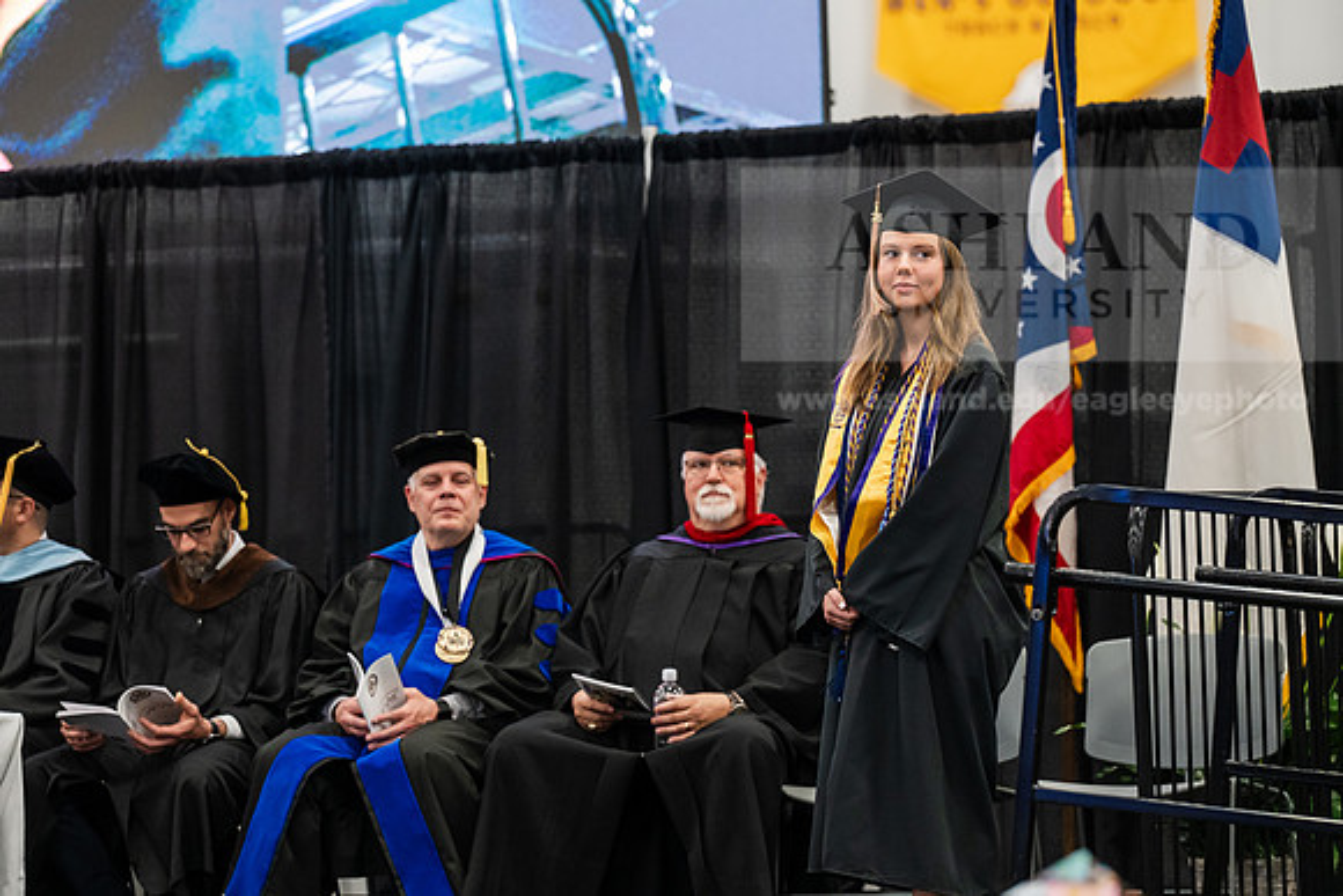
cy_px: 448
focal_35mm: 160
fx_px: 5970
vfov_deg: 8.6
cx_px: 672
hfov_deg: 12.8
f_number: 4
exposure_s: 1/200
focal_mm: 160
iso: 4000
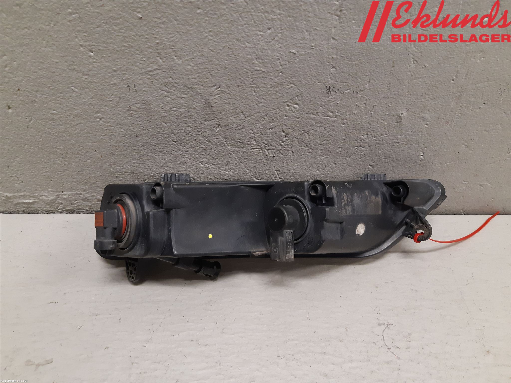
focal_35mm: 26
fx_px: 384
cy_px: 192
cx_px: 256
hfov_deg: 67.3
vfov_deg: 53.1
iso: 160
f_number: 1.7
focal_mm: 3.93
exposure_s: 1/50
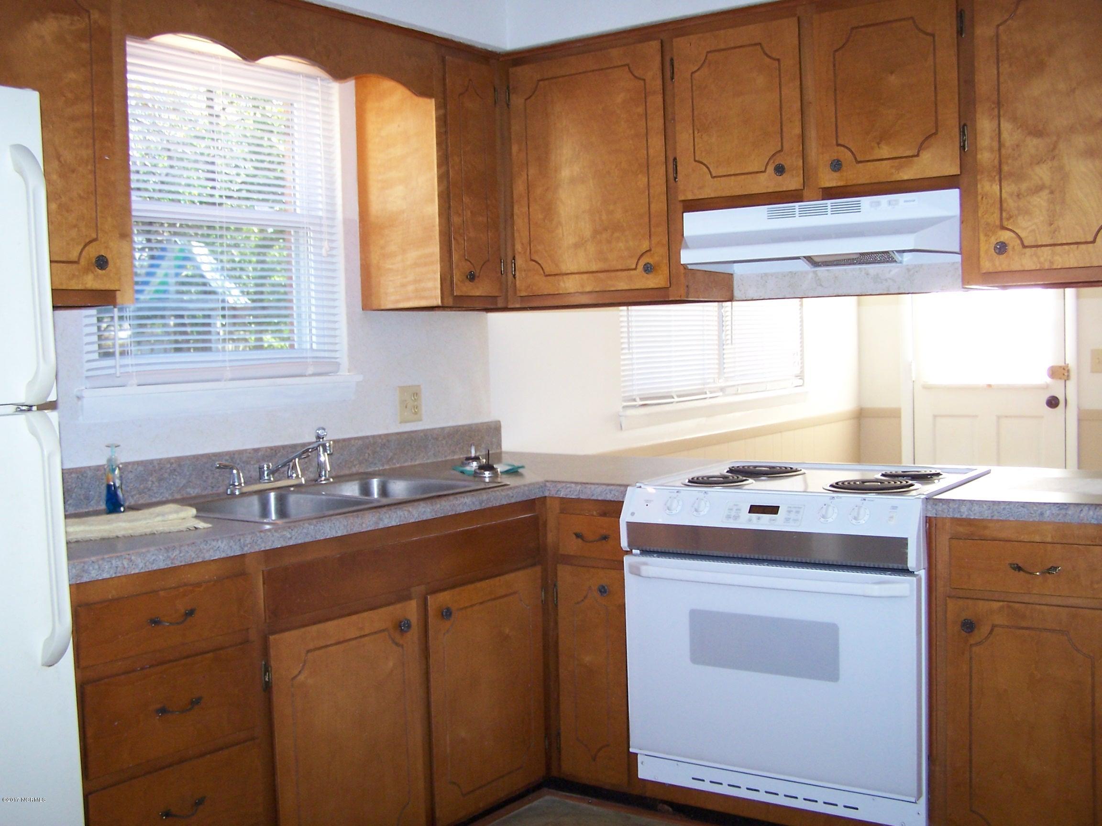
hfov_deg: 49.0
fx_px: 1210
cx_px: 551
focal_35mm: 38
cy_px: 413
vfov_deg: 37.7
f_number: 2.8
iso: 140
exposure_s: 1/60
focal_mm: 6.3
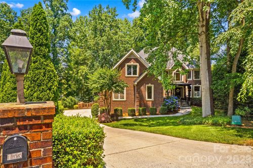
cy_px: 84
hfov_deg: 78.6
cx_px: 126
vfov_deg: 57.2
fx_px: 155
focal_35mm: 22
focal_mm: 8.38
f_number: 2.8
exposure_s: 1/1250
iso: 100
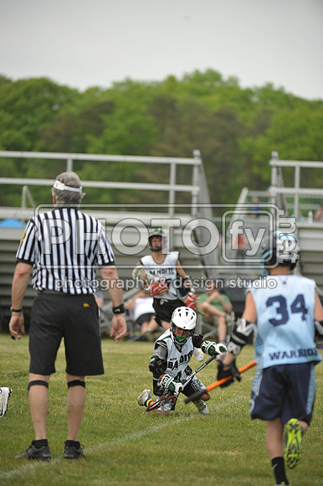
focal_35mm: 260
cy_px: 243
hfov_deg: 5.3
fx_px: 3503
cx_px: 162
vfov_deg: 7.9
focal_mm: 260
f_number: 4
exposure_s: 1/2500
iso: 800
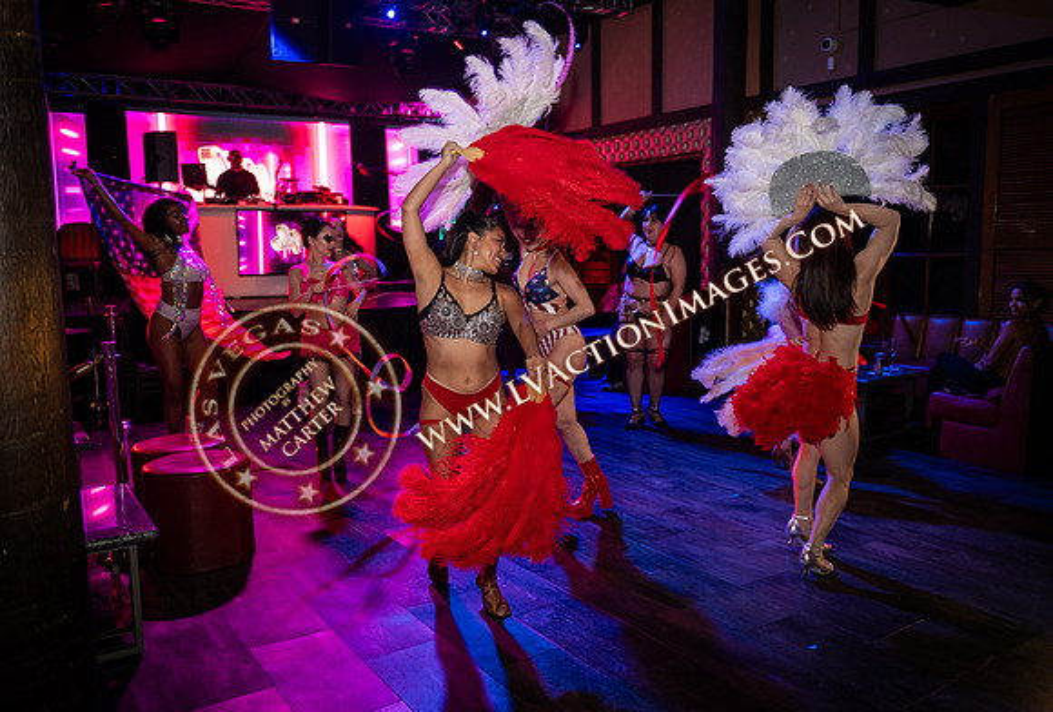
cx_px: 514
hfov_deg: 62.3
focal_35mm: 30
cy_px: 358
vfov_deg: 44.4
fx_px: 871
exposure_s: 1/100
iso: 1250
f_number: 2.8
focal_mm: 29
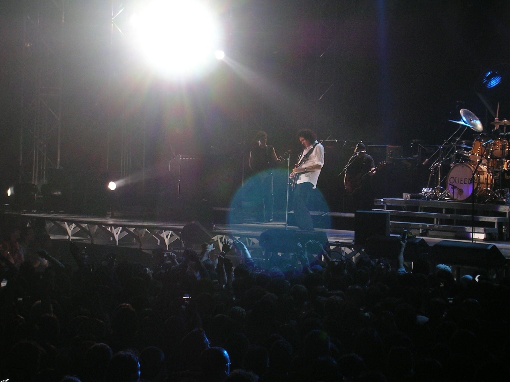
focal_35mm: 115
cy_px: 191
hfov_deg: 17.1
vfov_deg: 12.9
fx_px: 1694
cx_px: 255
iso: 50
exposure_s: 1/60.1
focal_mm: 17.4
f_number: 4.9
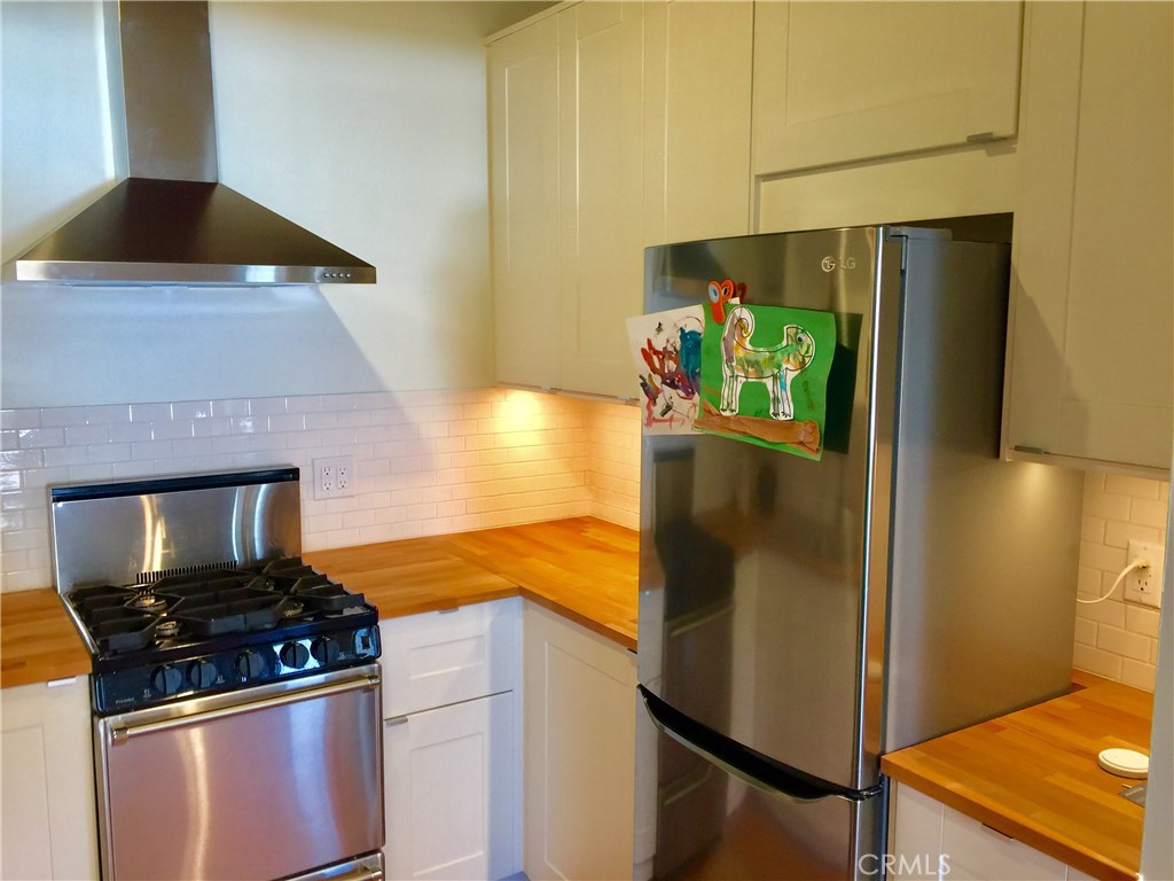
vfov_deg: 48.2
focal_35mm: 29
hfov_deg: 61.7
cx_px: 587
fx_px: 984
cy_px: 440
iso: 32
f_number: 2.2
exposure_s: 1/15
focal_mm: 4.15
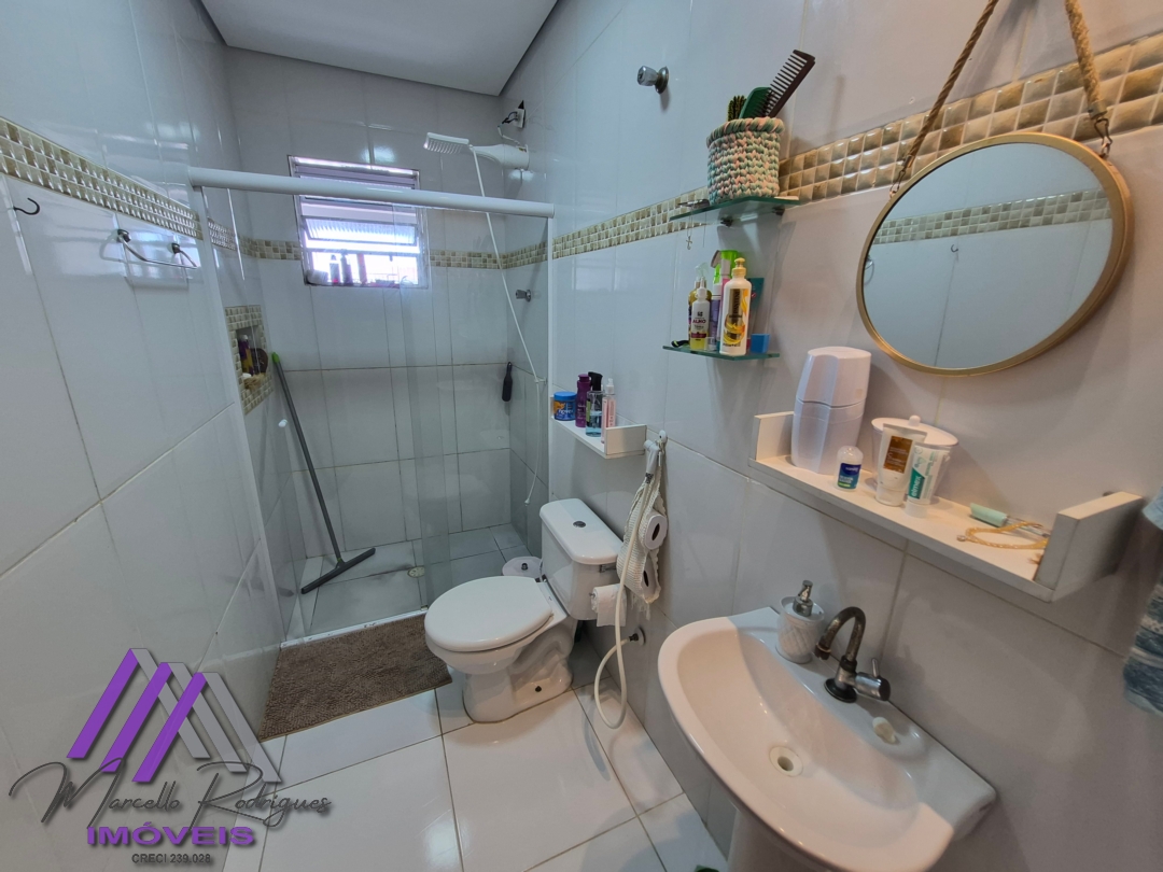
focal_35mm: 13
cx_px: 582
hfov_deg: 106.2
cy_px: 436
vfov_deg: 89.9
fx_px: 437
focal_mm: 1.74
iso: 125
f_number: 2.2
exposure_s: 1/60
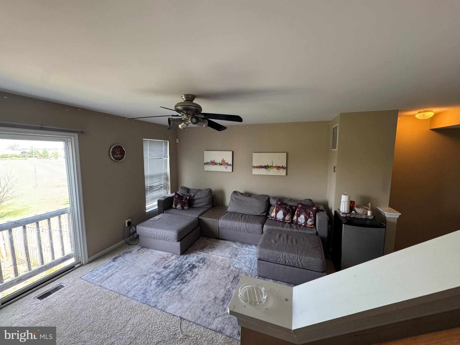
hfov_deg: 102.1
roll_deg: +0.2
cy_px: 172
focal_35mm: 14
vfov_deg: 85.7
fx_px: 186
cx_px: 230
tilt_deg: -6.5
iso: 200
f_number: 2.2
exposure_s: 1/60
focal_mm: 2.22
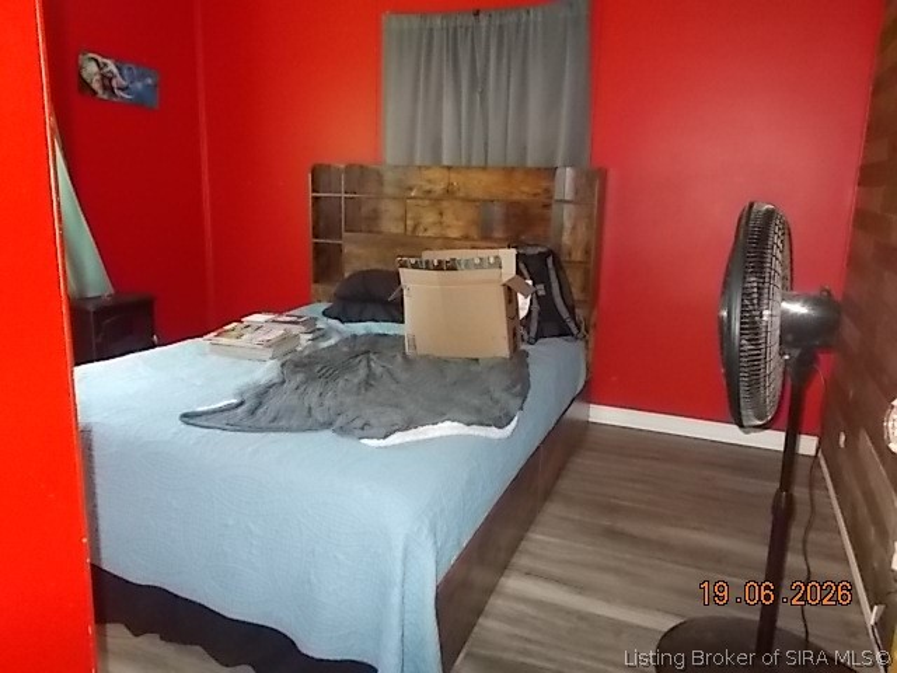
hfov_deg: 67.3
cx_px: 448
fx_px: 674
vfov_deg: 53.1
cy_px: 336
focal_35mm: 26
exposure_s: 1/25
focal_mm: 4.6
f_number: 3.2
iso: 400
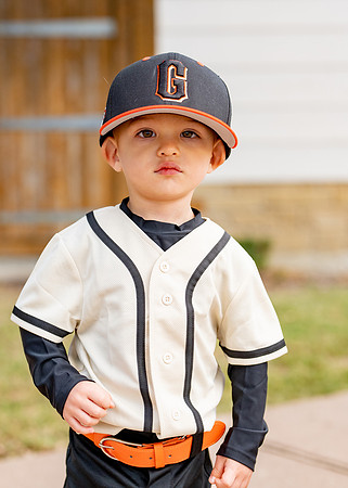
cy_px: 244
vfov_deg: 26.7
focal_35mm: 74
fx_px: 1028
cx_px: 157
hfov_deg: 19.2
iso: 320
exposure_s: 1/320
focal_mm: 50
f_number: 2.2
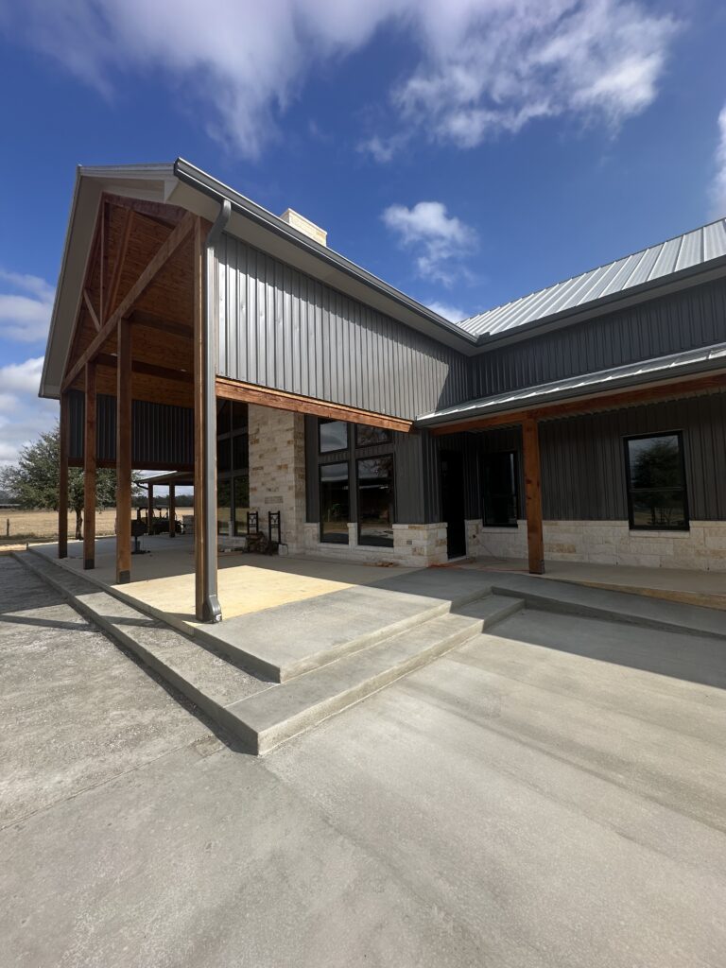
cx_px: 363
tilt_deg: +6.6
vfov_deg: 102.1
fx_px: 391
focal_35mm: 14
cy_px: 484
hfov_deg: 85.7
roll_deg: +2.5
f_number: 2.2
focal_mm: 2.22
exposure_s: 1/1855
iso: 40
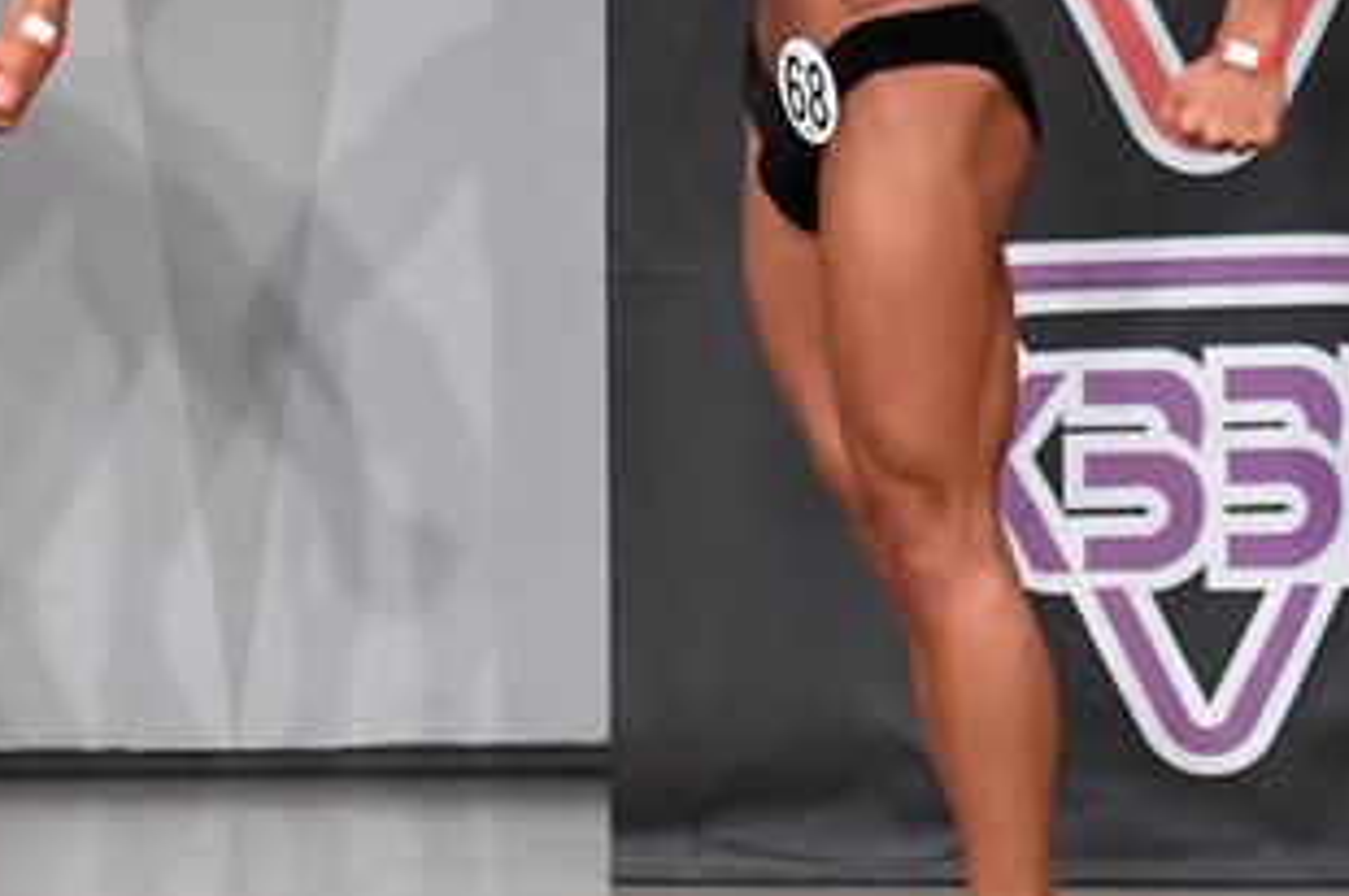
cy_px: 204
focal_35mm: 543
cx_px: 228
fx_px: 20326
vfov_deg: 2.5
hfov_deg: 3.8
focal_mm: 145
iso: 6400
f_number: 5.6
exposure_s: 1/400
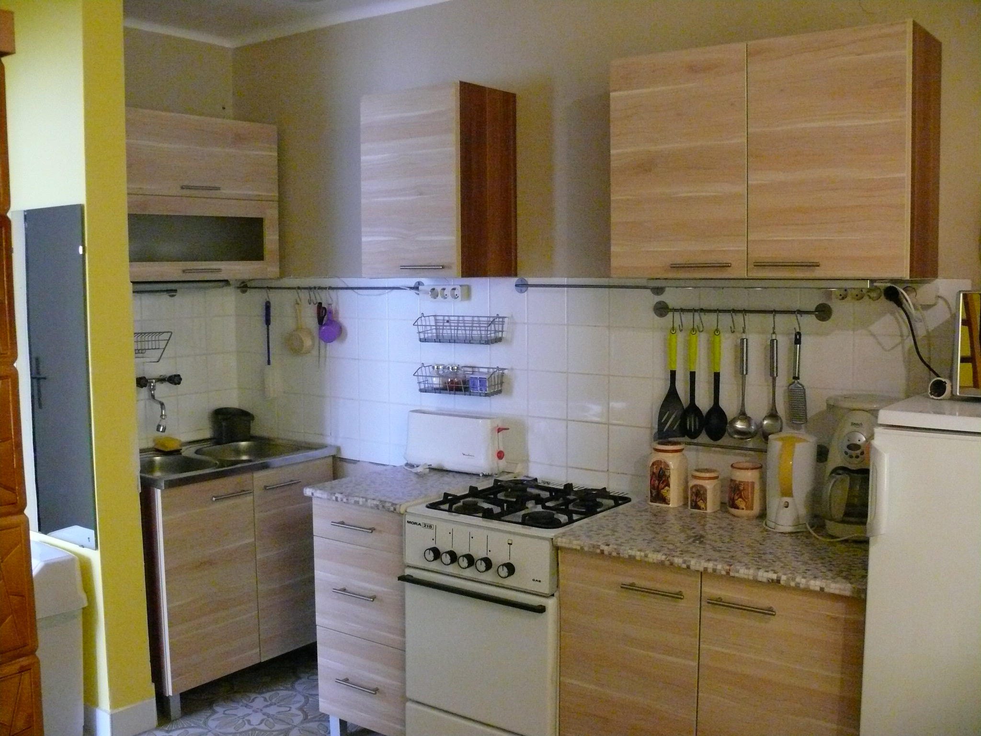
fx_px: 992
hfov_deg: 52.6
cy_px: 368
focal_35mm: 35
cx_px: 490
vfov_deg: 40.7
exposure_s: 1/30
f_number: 2.8
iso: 800
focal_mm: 7.4
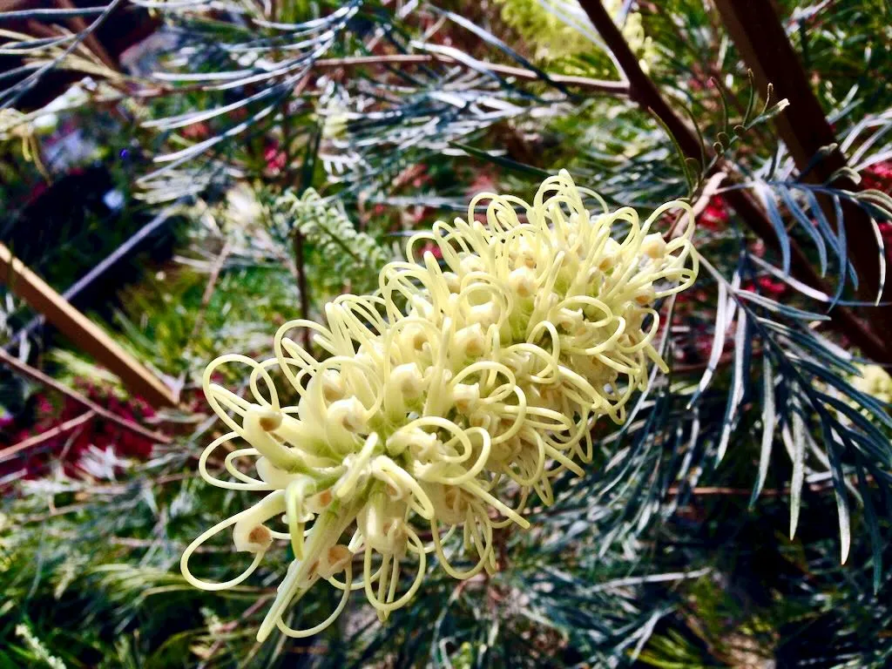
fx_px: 850
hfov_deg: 55.4
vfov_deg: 42.9
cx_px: 446
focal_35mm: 33
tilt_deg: -23.7
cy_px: 334
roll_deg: +30.5
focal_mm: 4.12
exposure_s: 1/2463
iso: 50
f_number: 2.4
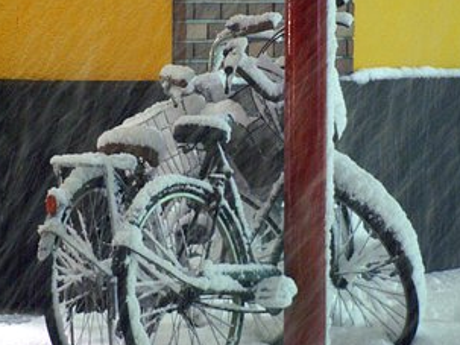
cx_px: 226
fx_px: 5181
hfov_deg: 5.1
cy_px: 181
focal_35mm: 390
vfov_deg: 3.8
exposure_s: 1/10
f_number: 5.6
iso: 1600
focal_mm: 160
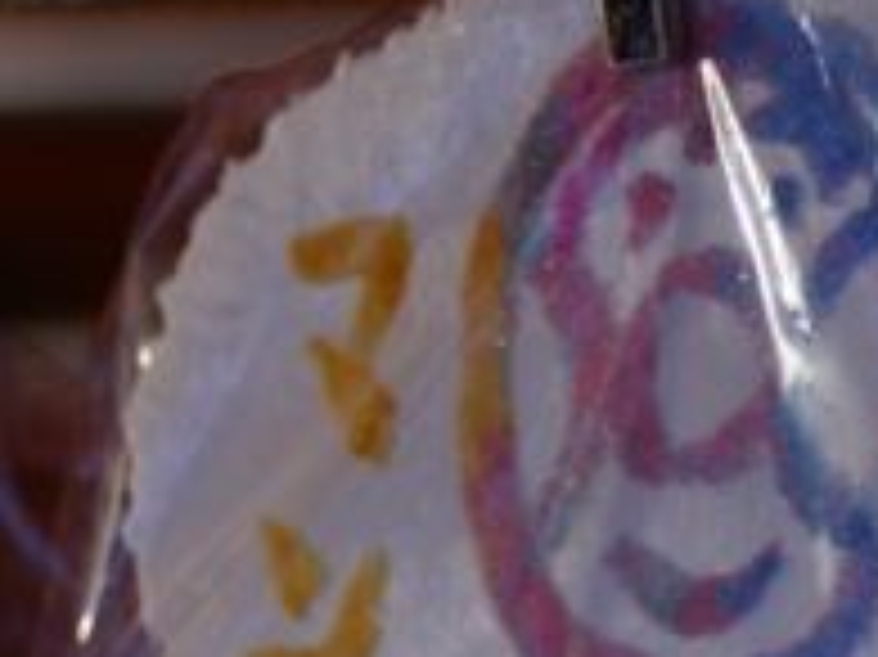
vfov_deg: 3.4
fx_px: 11229
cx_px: 1130
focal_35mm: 443
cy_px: 344
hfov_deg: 4.5
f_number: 2.8
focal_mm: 100
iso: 200
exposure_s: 1/160
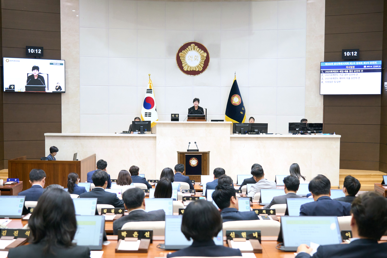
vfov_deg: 32.6
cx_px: 194
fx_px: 441
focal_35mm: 41
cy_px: 129
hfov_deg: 47.4
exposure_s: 1/250
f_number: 4
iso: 3200
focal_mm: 41
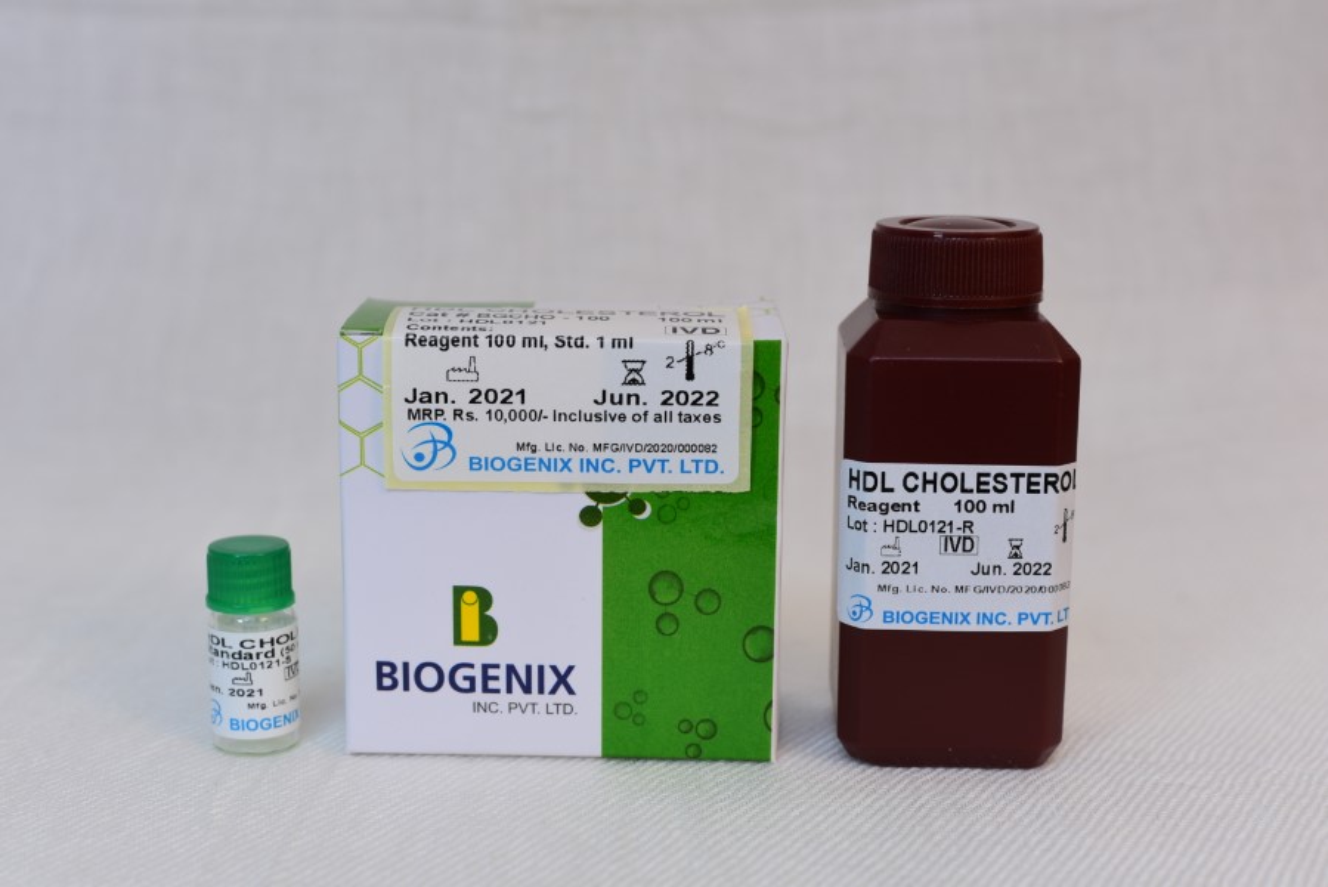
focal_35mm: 50
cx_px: 664
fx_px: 1845
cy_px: 444
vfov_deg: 27.0
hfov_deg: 39.6
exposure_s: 1/80
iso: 320
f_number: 6.3
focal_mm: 50
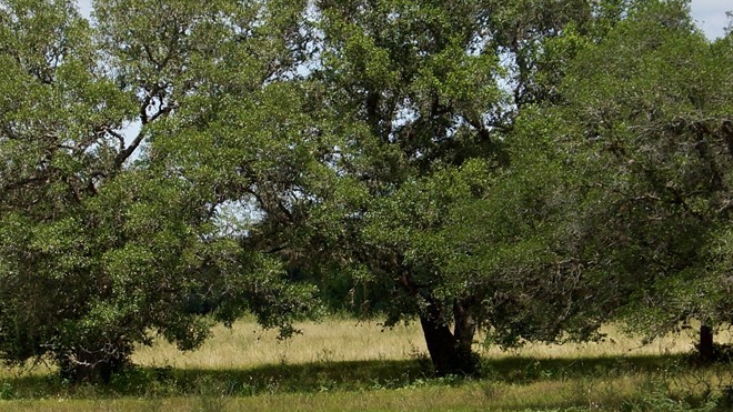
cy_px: 139
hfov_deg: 11.9
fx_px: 3517
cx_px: 346
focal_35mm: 181
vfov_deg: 6.7
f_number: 9
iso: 100
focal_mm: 35
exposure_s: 1/400
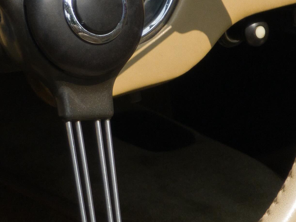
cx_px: 64
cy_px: 32
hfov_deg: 4.9
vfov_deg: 3.7
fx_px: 3429
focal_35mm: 401
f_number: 2.5
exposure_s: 1/1000
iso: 50
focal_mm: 19.4
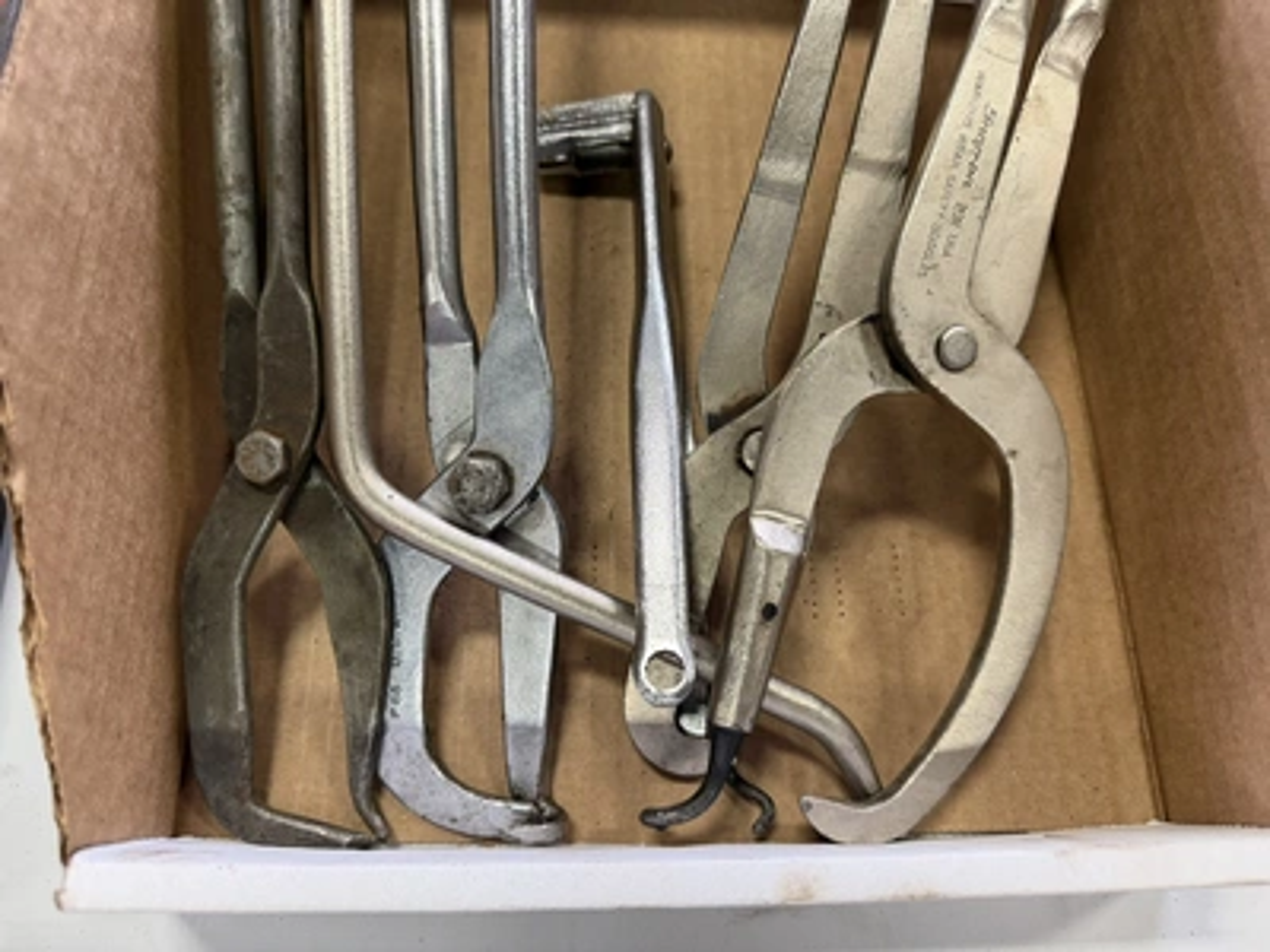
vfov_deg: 56.8
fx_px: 881
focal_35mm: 24
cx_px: 635
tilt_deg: -69.1
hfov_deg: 71.6
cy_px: 476
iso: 200
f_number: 1.78
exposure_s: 1/60
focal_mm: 6.76
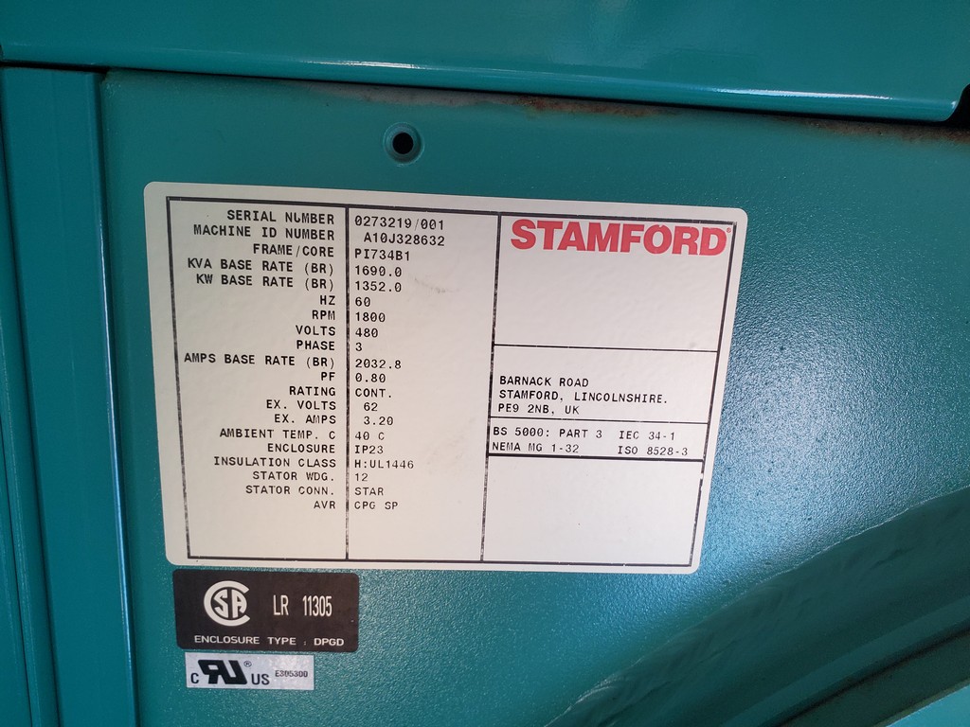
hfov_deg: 67.3
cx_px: 485
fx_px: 729
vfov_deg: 53.1
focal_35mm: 26
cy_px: 364
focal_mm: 4.3
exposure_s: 1/120
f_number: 2.4
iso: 160
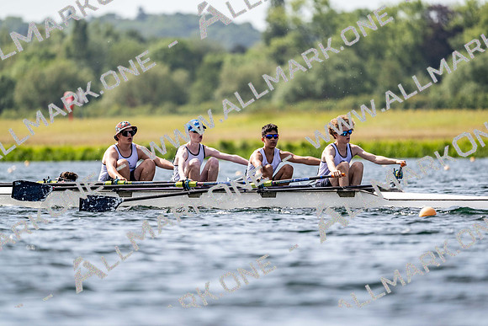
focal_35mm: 400
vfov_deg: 3.4
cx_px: 244
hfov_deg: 5.2
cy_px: 163
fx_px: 5423
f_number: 4.5
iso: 250
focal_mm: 400
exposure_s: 1/2500
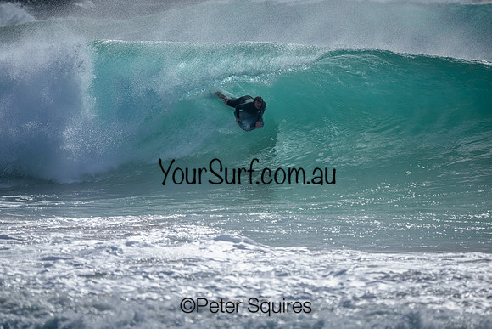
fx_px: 10935
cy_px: 164
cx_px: 246
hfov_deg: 2.6
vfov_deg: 1.7
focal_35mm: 800
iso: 125
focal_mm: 800
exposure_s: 1/2000
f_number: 6.3
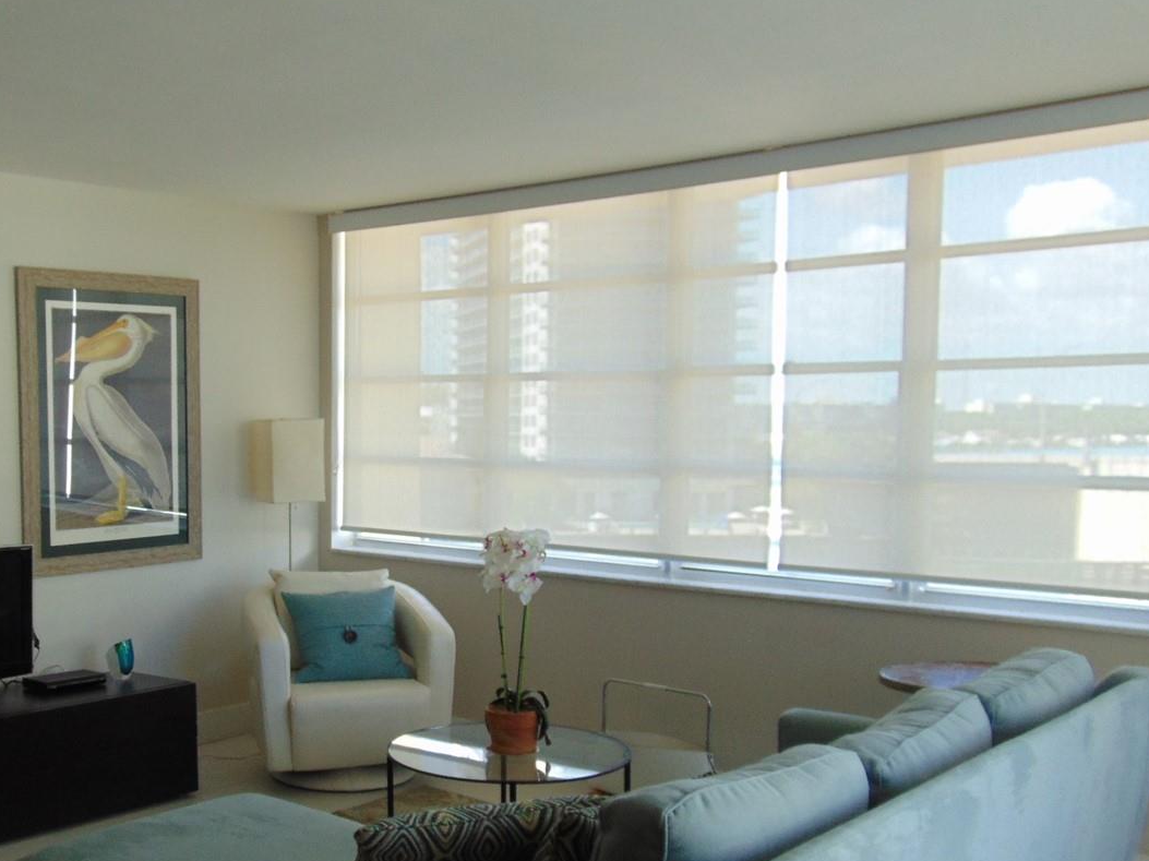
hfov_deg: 47.8
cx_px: 344
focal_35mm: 38
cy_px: 519
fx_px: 1261
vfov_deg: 37.5
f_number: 3
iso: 80
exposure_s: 1/60
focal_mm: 4.5
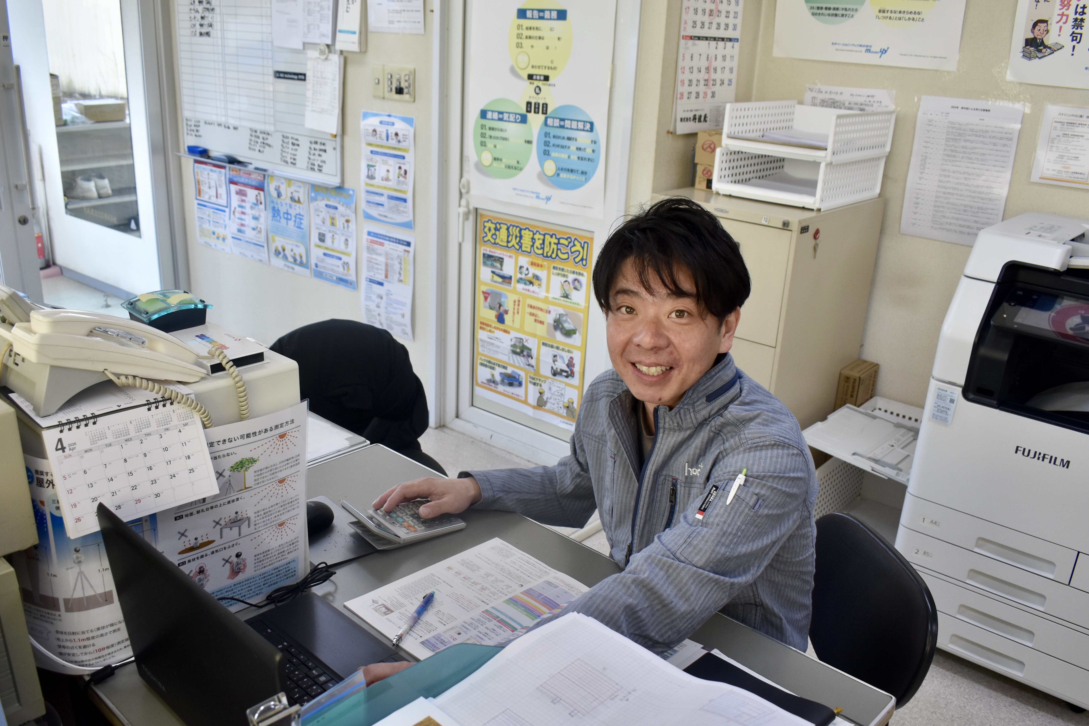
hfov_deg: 60.3
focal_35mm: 31
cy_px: 414
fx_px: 938
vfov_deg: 42.2
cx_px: 519
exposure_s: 1/250
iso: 400
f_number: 5
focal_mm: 18
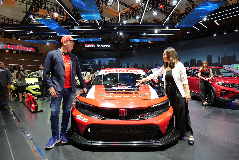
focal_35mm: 20
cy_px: 80
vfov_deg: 61.9
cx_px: 120
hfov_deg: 84.0
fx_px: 133
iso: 400
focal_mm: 20
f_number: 5
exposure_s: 1/50
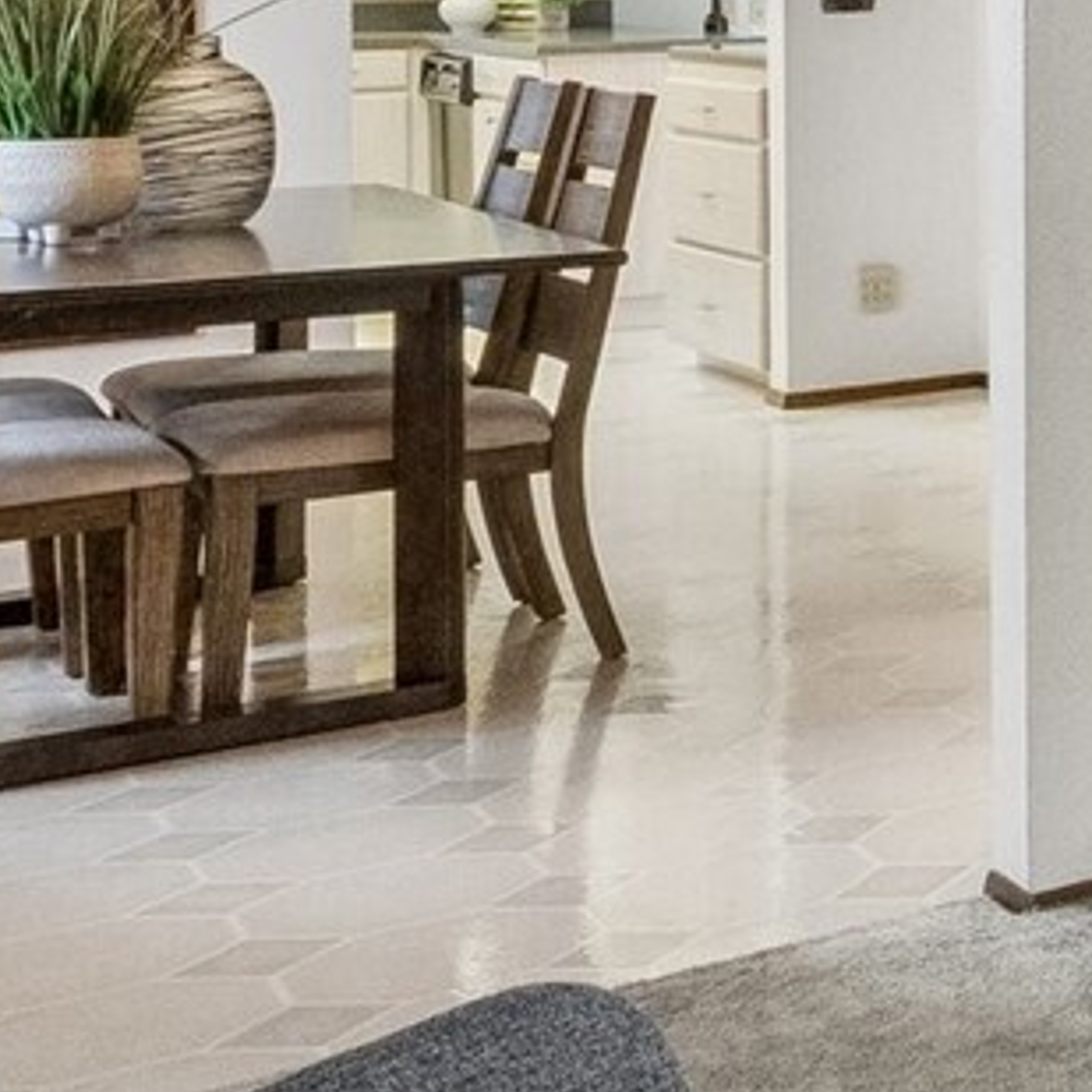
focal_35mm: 70
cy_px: -19
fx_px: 2498
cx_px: 2564
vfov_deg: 23.5
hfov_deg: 15.2
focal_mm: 10
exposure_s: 1/30
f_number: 9
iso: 2500
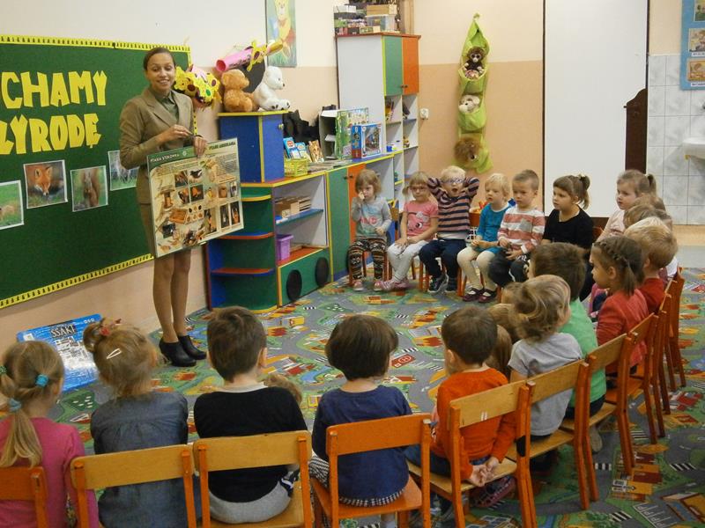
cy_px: 264
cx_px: 352
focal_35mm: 47
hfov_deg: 40.4
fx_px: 957
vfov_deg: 30.9
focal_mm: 8.3
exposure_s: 1/60
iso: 800
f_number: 3.4
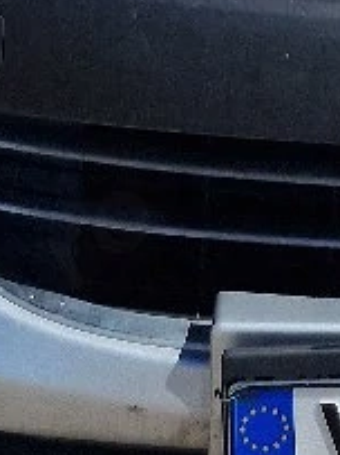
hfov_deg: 9.3
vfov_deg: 10.7
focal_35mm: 151
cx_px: 640
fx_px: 1980
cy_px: -712
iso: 50
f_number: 1.8
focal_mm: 6.4
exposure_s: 1/2000
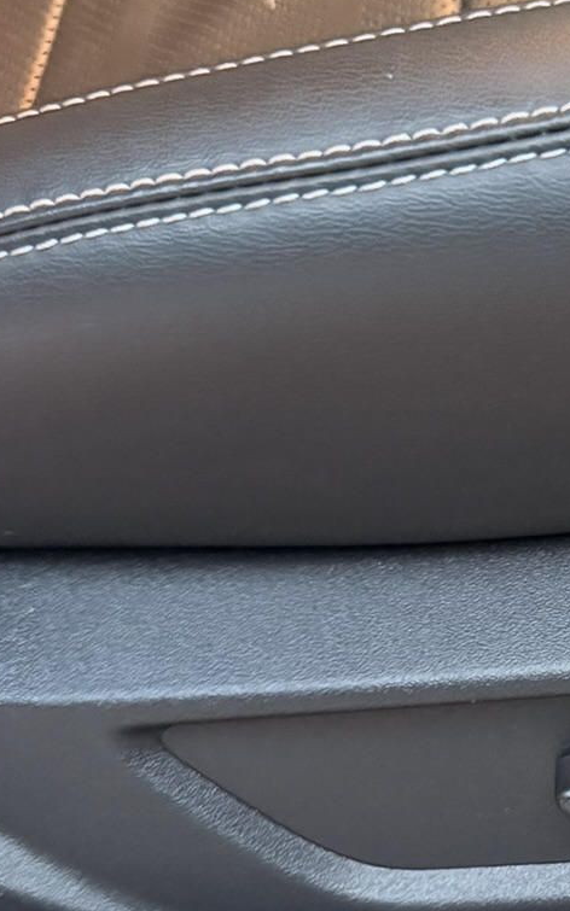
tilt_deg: -55.0
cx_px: 797
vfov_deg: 29.2
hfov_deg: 17.4
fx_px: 1715
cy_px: 719
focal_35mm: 69
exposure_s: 1/33
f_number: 1.78
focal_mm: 6.76
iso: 1000
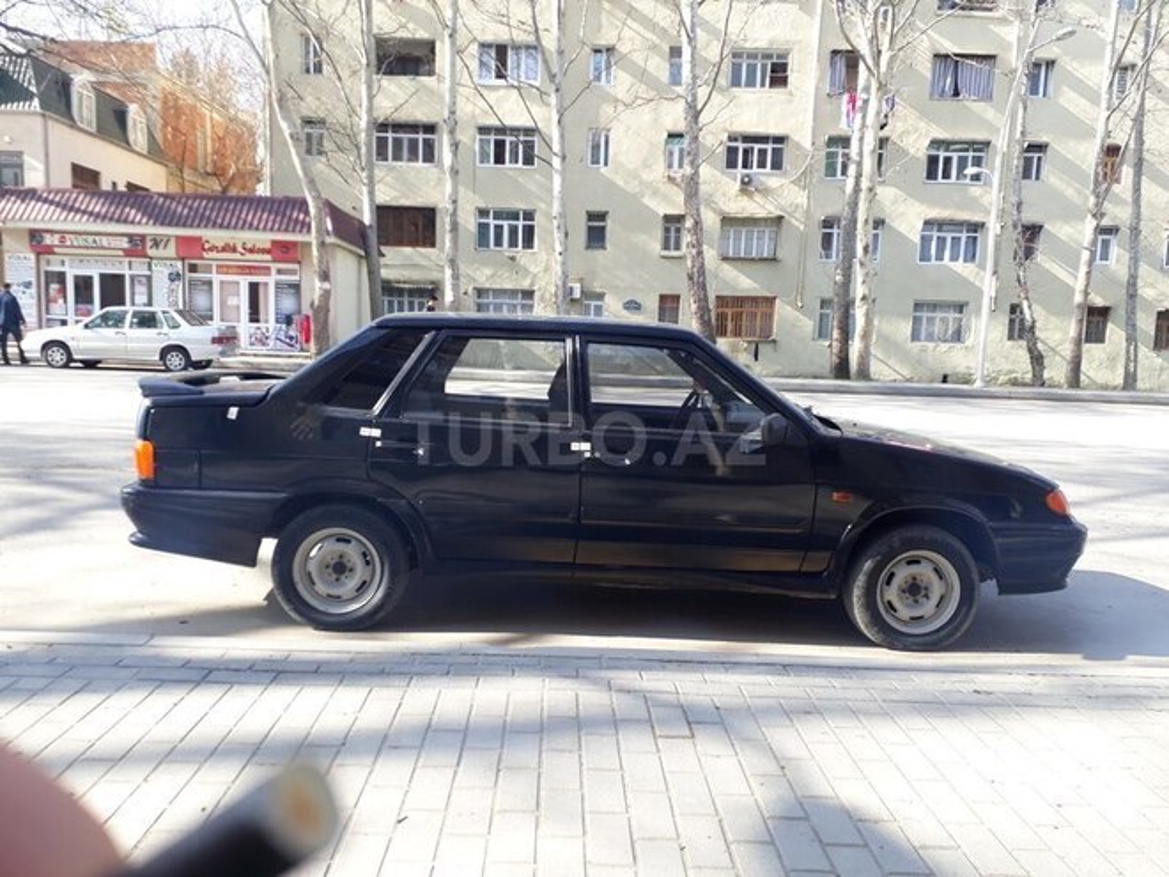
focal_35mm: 27
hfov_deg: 65.3
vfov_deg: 51.4
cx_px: 584
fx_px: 912
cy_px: 438
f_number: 1.9
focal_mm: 3.6
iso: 40
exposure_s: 1/178
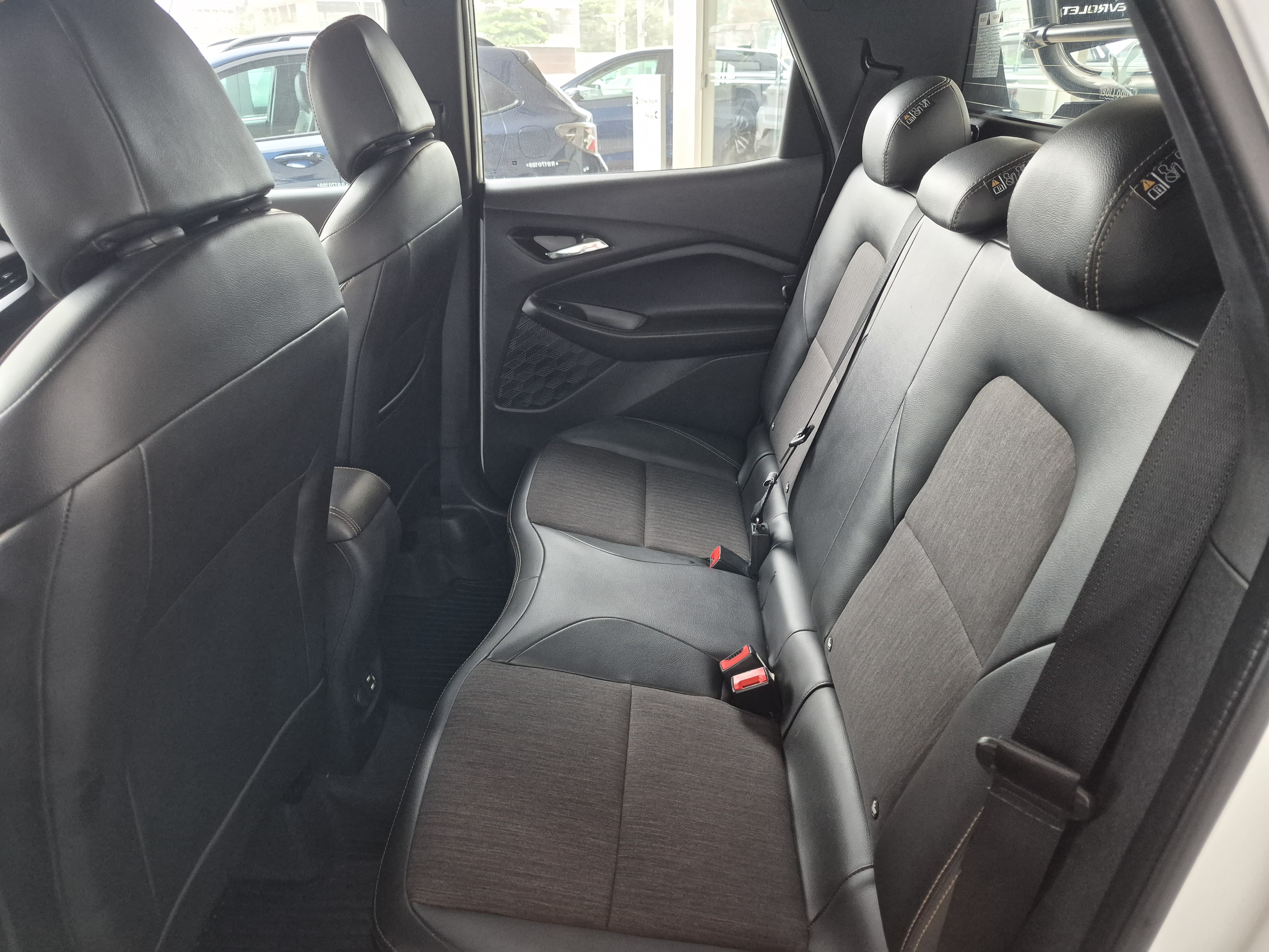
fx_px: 843
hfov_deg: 73.9
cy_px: 476
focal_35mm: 23
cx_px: 634
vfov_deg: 58.9
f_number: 1.8
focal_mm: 5.4
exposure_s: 1/120
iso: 800
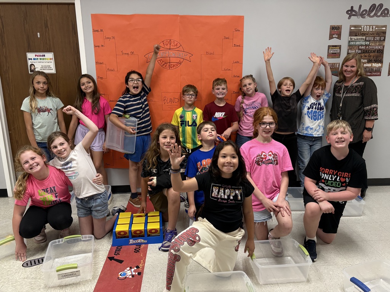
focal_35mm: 26
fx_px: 293
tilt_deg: -13.2
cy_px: 146
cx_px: 195
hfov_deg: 67.3
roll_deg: +1.0
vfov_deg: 53.1
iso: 250
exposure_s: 1/60
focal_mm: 5.96
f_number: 1.6
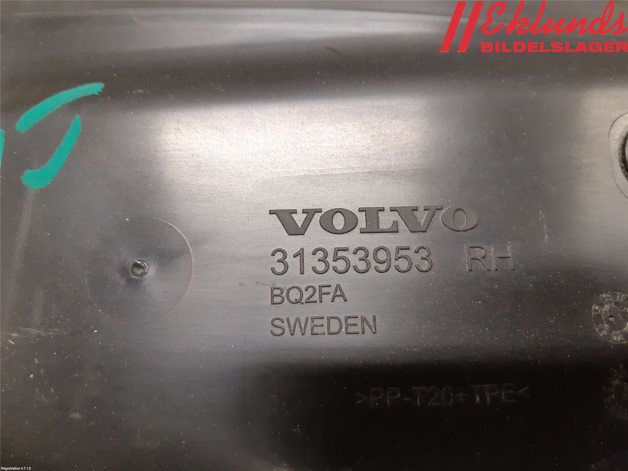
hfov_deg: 67.3
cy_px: 236
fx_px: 472
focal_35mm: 26
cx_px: 314
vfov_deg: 53.1
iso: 250
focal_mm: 3.93
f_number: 1.7
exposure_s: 1/50
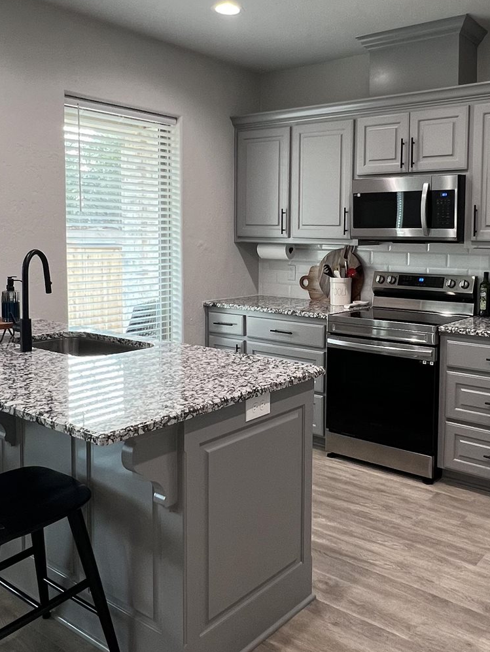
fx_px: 566
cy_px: 273
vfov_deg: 59.6
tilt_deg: -3.8
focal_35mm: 30
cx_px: 321
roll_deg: -0.8
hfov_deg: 46.2
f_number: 1.8
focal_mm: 1.57
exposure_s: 1/60
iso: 125
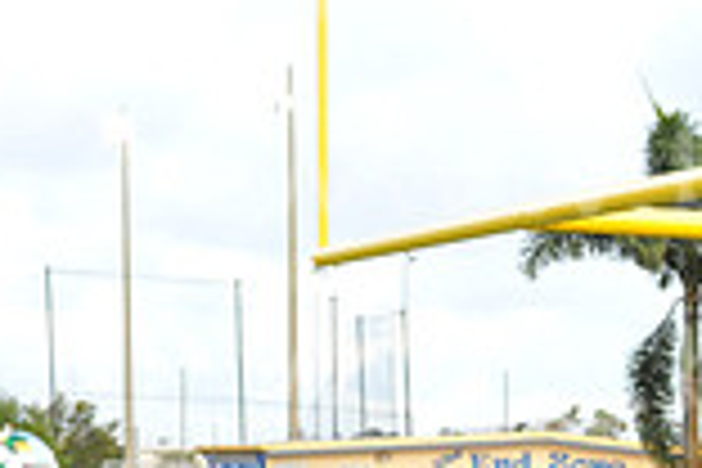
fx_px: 2535
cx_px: 1274
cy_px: 675
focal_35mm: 130
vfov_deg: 10.2
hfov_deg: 14.0
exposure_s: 1/500
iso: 1600
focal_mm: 35
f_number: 5.6
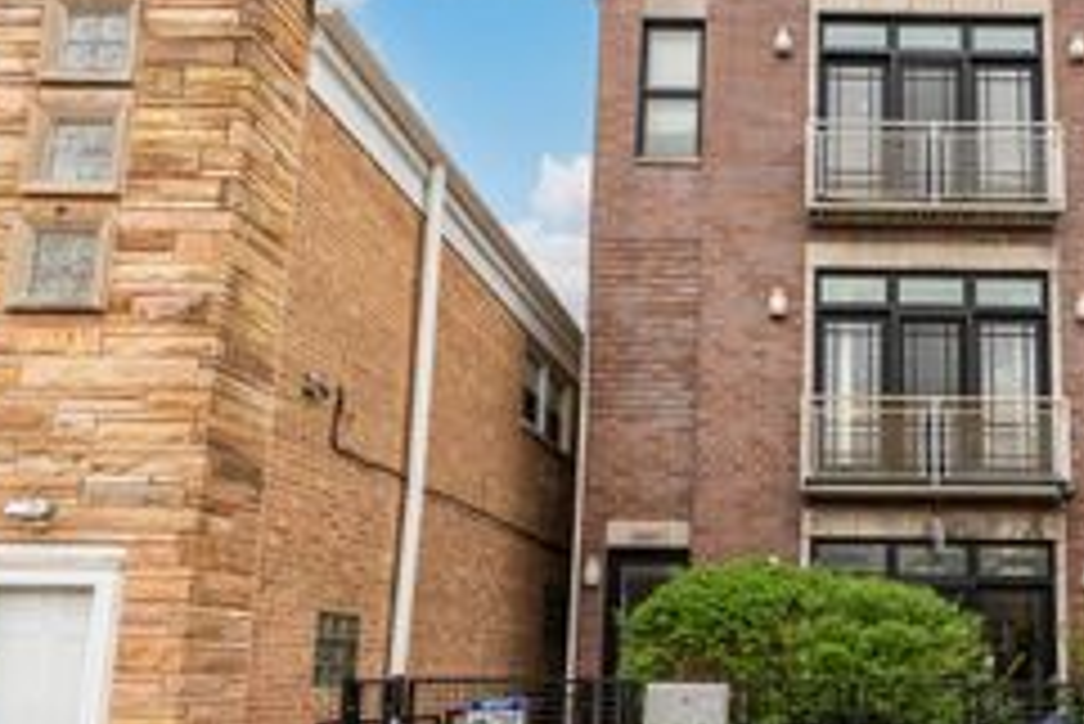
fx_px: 911
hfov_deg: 57.6
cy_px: 542
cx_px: 841
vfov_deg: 42.1
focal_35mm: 30
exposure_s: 1/160
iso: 200
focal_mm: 14.6
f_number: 9
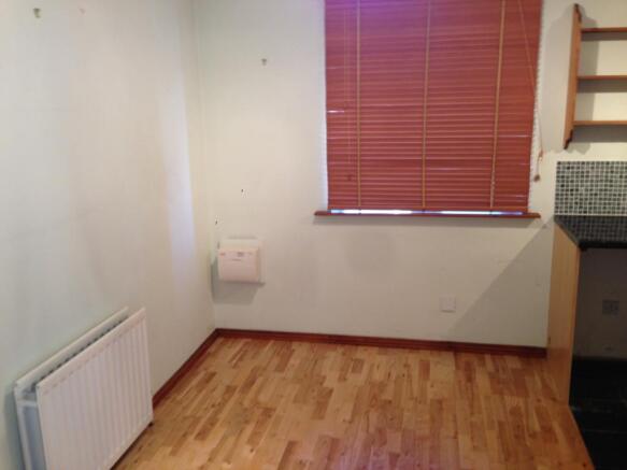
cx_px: 314
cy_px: 235
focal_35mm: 33
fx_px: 598
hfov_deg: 55.4
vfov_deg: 42.9
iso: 64
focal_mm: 4.13
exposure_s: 1/20
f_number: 2.4
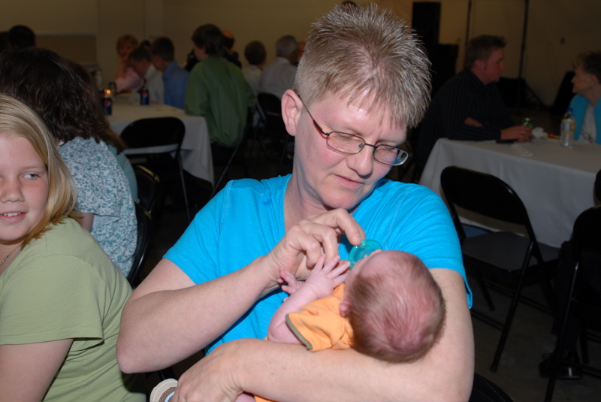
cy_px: 201
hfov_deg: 49.5
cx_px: 300
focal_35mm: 39
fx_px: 652
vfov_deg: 34.3
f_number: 4
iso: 100
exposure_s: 1/60
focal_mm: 26
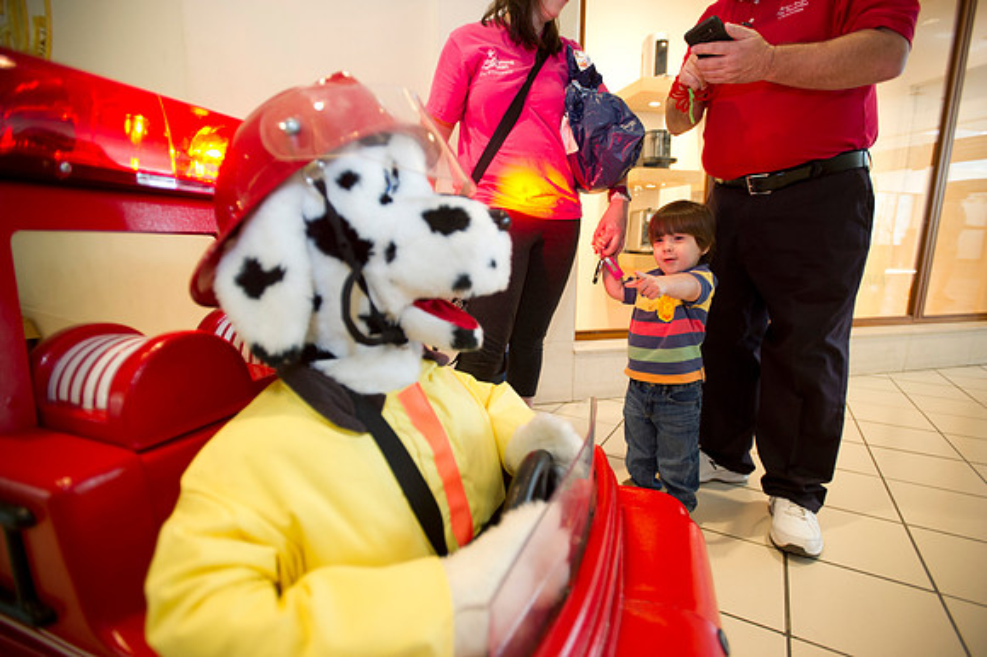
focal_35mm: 17
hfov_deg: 93.3
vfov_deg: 70.4
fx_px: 466
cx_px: 494
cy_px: 328
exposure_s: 1/160
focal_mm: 17
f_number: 2.8
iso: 1250
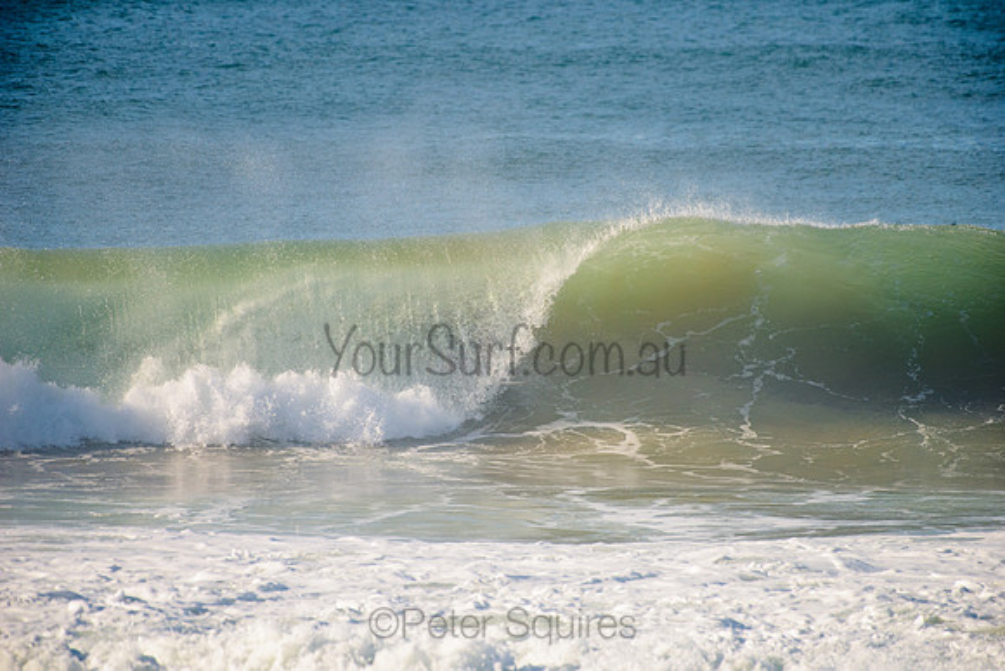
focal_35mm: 500
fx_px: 13961
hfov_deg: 4.1
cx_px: 502
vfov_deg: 2.8
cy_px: 336
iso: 200
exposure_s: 1/1600
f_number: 5.6
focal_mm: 500
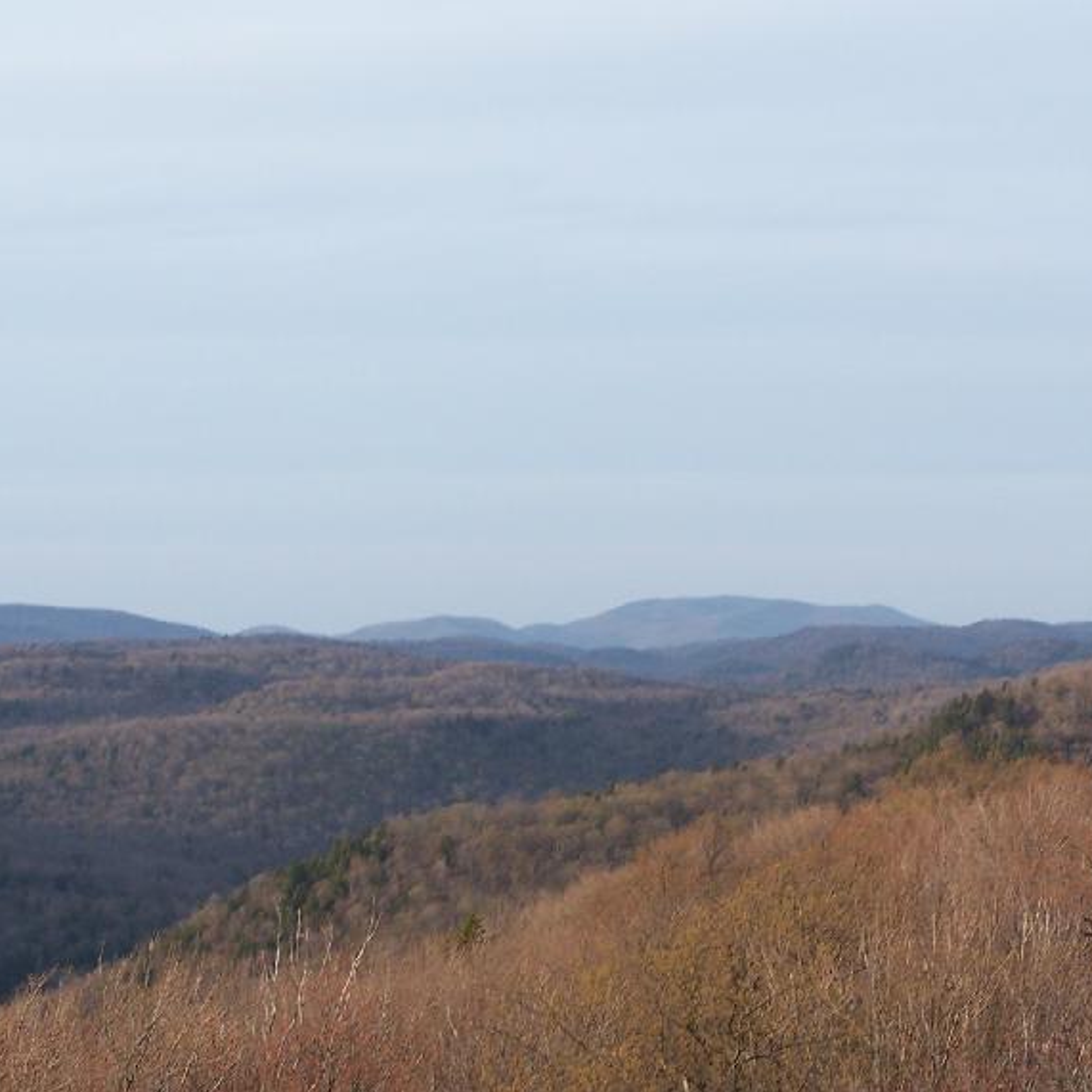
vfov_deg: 13.4
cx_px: 717
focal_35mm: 130
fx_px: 4640
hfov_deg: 13.4
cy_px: 637
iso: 80
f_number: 3.2
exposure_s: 1/160
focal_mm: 13.7
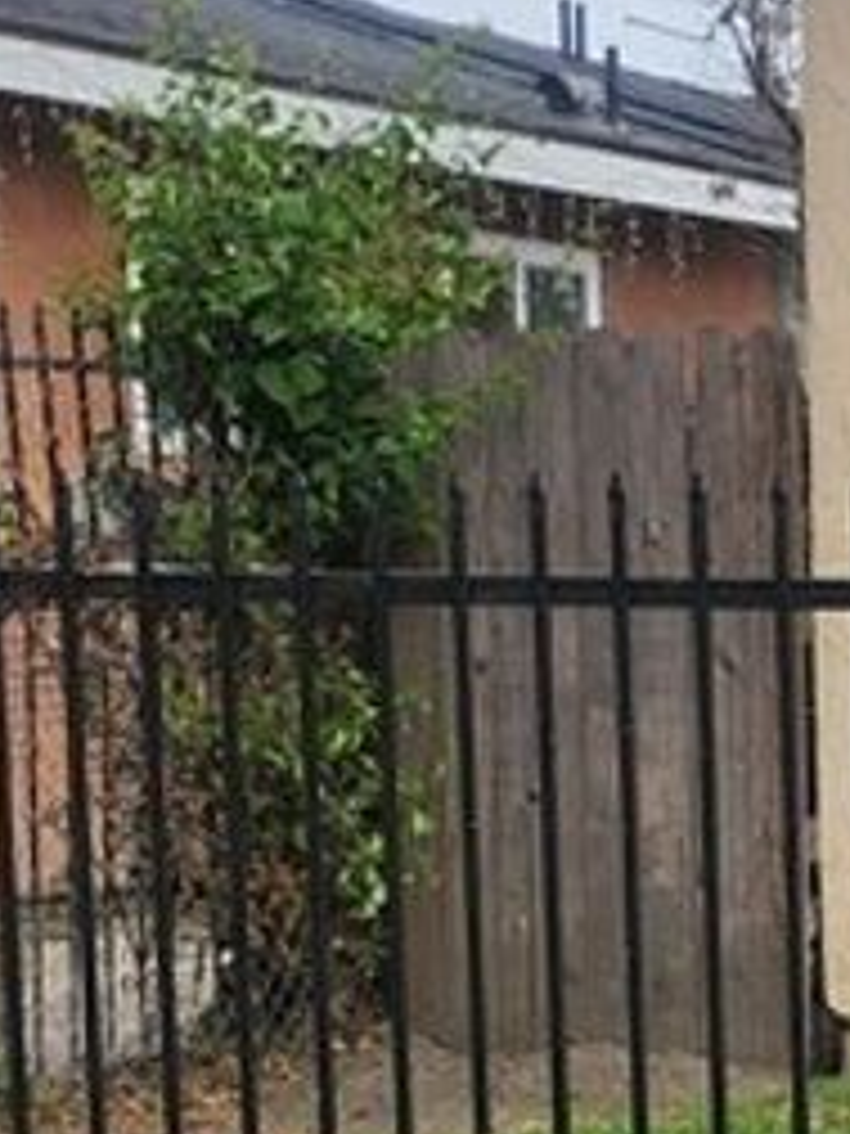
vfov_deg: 14.9
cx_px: 1929
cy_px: 1172
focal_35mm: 130
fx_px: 4256
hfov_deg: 10.2
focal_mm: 5
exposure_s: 1/2099
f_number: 1.8
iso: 50
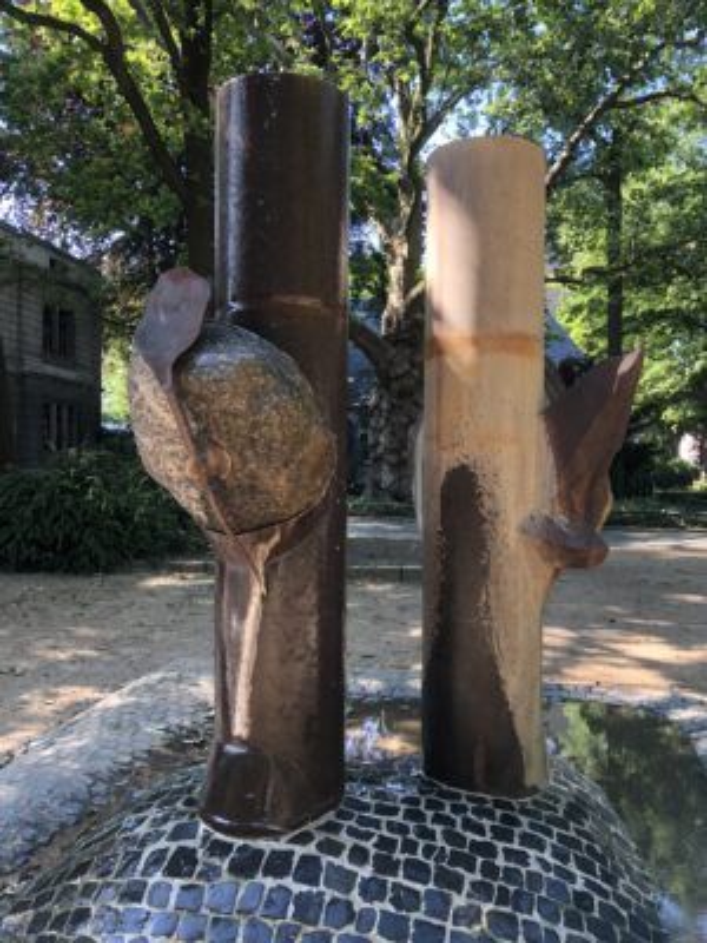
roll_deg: +1.1
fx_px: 762
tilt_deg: -1.2
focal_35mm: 28
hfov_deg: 49.7
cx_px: 354
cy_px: 472
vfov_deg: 63.4
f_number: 1.8
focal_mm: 3.99
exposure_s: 1/120
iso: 32
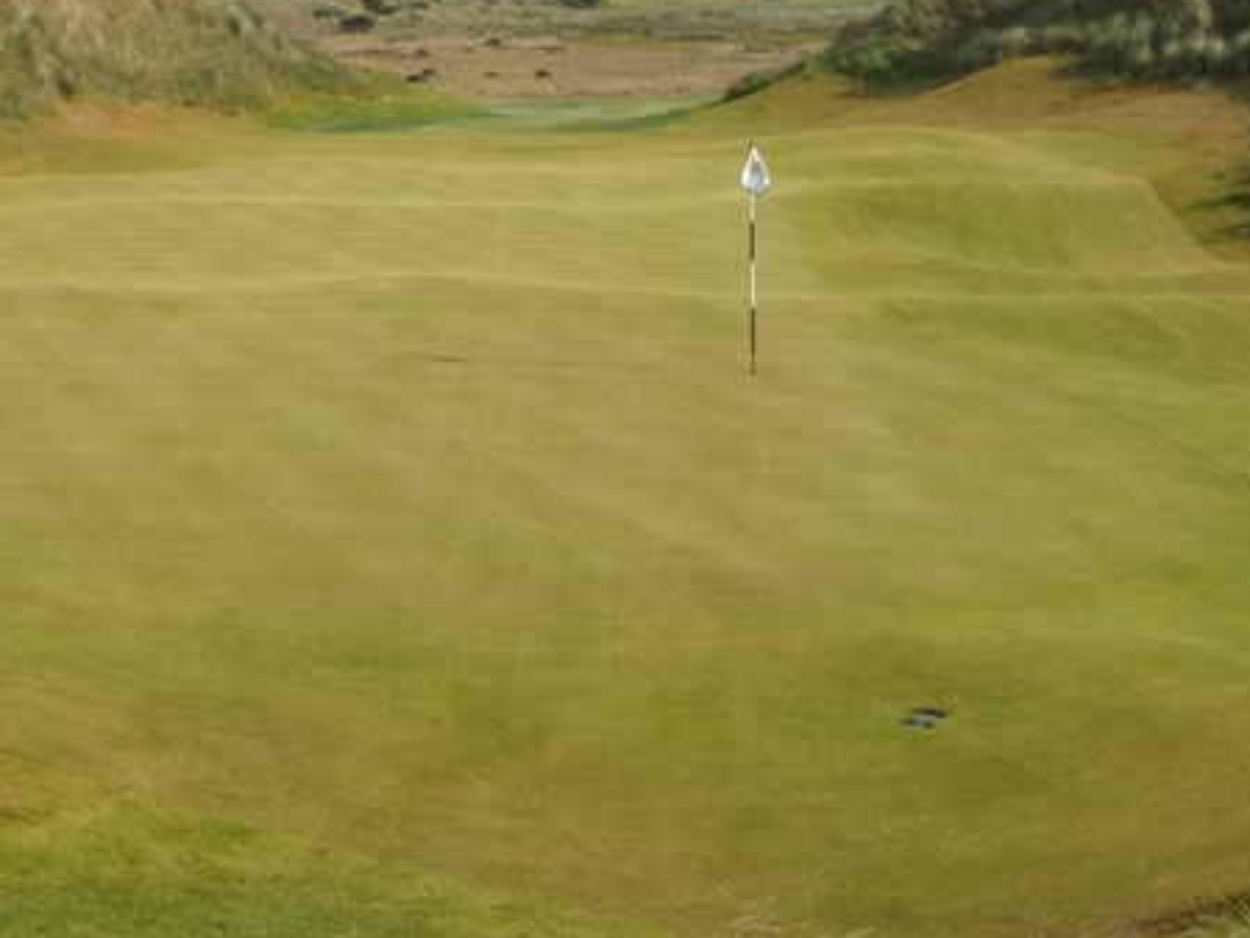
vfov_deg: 18.7
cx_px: 256
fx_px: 2817
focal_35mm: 78
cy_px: 136
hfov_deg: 24.6
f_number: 2.4
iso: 50
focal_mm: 4.28
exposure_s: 1/1346
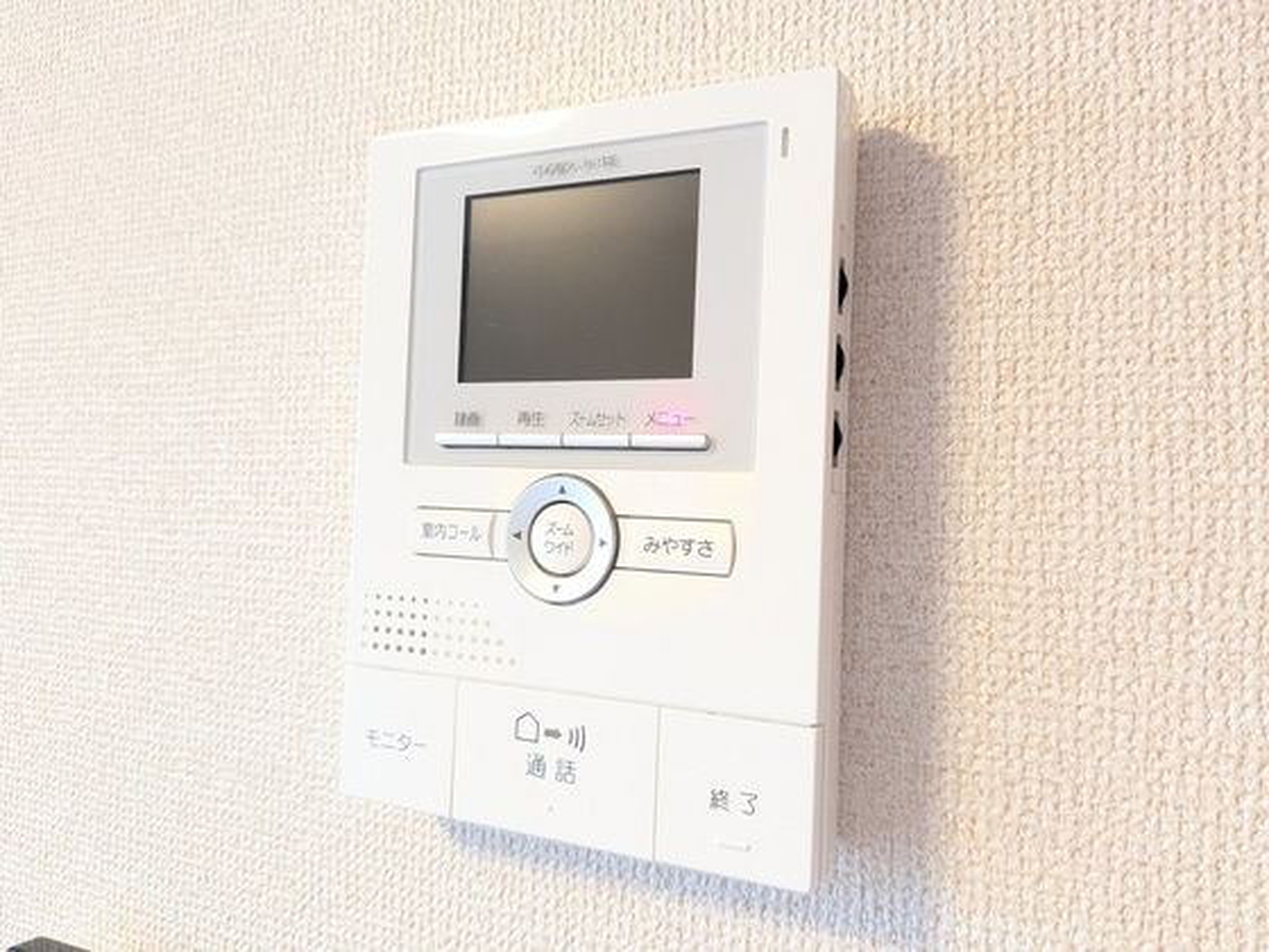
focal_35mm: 24
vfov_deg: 56.8
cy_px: 476
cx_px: 634
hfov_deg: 71.6
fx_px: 880
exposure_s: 1/73.3
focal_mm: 4.53
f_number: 1.7
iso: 435
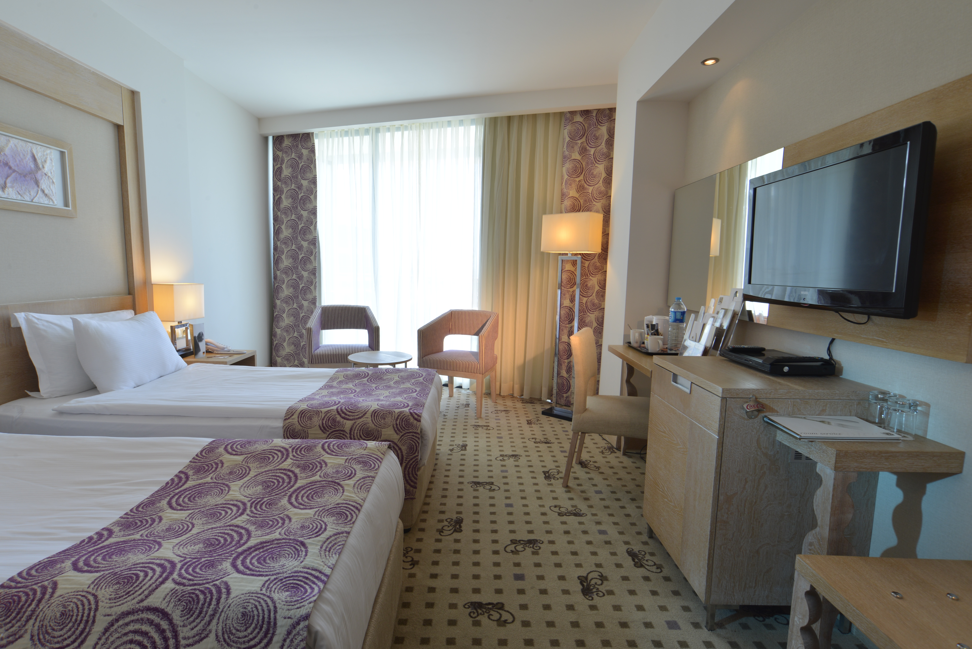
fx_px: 486
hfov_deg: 90.0
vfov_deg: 67.4
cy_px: 324
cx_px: 486
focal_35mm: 18
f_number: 11
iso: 200
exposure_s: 1/8
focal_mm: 18
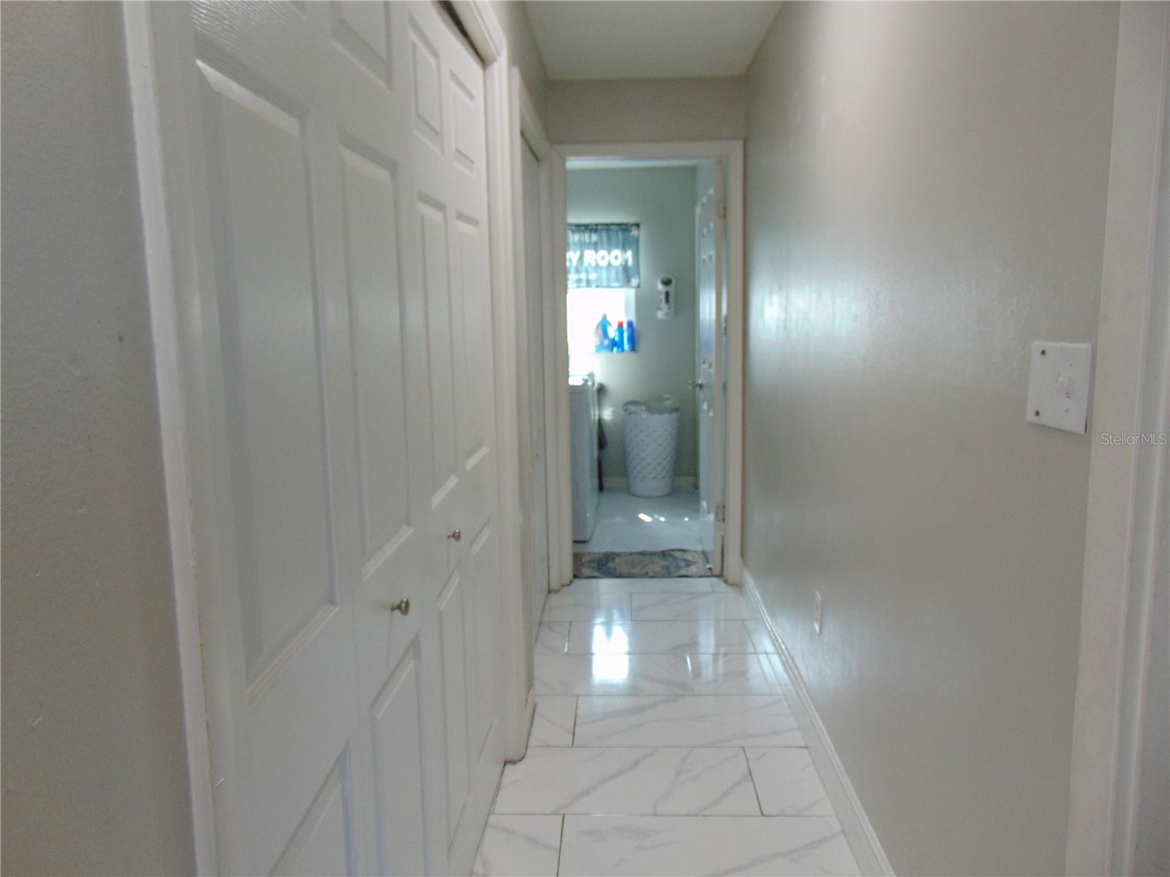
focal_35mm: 25
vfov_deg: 54.9
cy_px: 438
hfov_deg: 69.4
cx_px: 585
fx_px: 845
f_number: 3
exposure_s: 1/30
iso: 100
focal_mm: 4.5
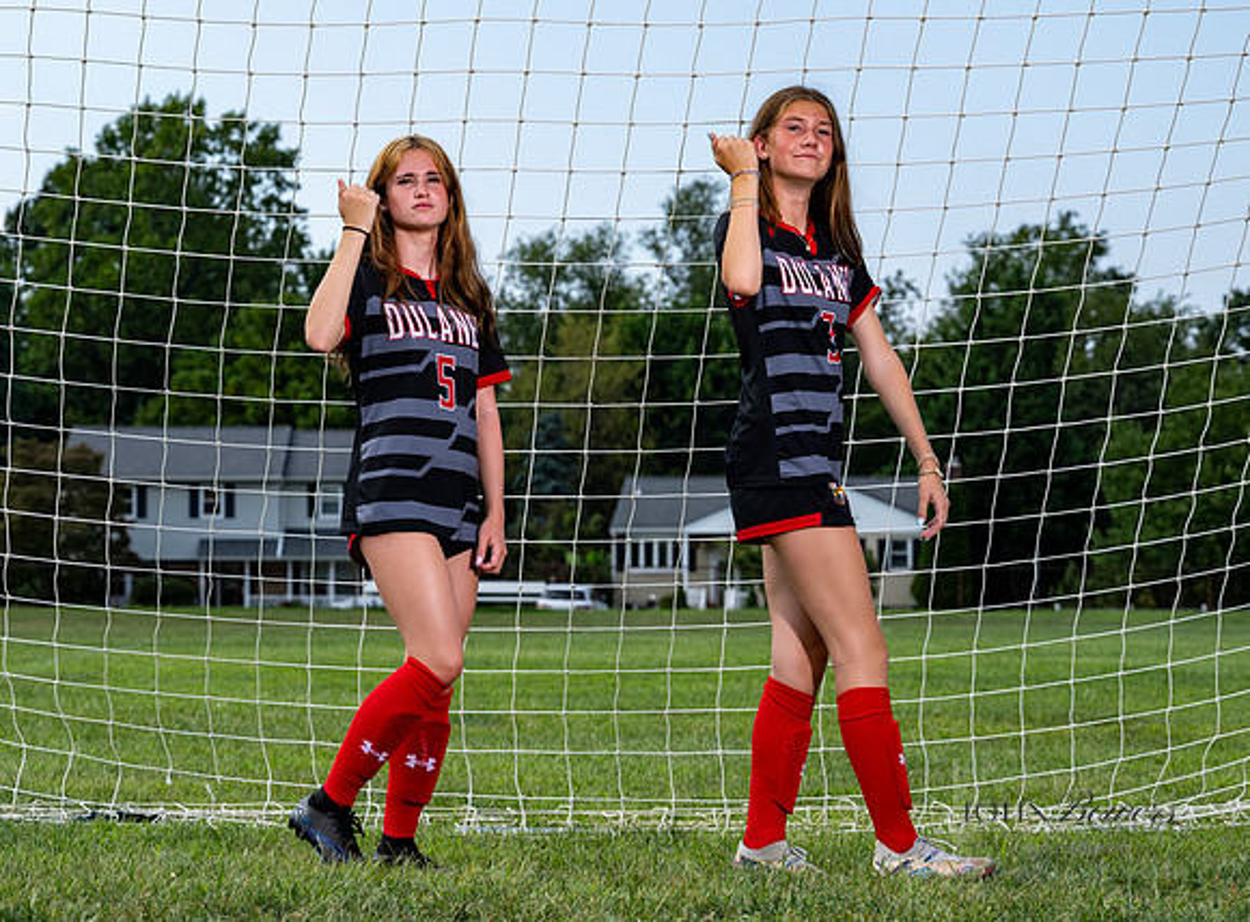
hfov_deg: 17.2
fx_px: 4136
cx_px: 542
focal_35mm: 115
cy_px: 418
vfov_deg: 12.7
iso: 160
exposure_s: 1/400
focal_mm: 79
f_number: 6.3
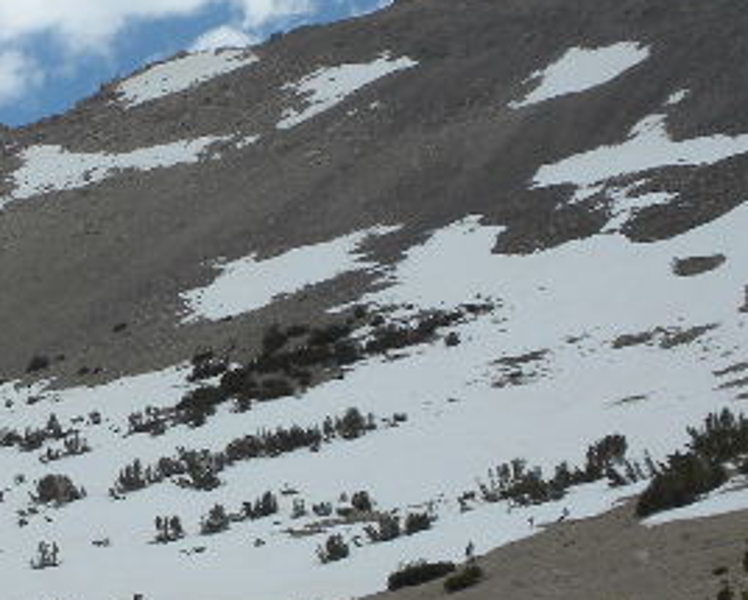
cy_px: 426
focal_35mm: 105
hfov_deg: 17.7
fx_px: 2327
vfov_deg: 14.7
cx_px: -31
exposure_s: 1/209
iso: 64
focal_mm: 6.6
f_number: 10
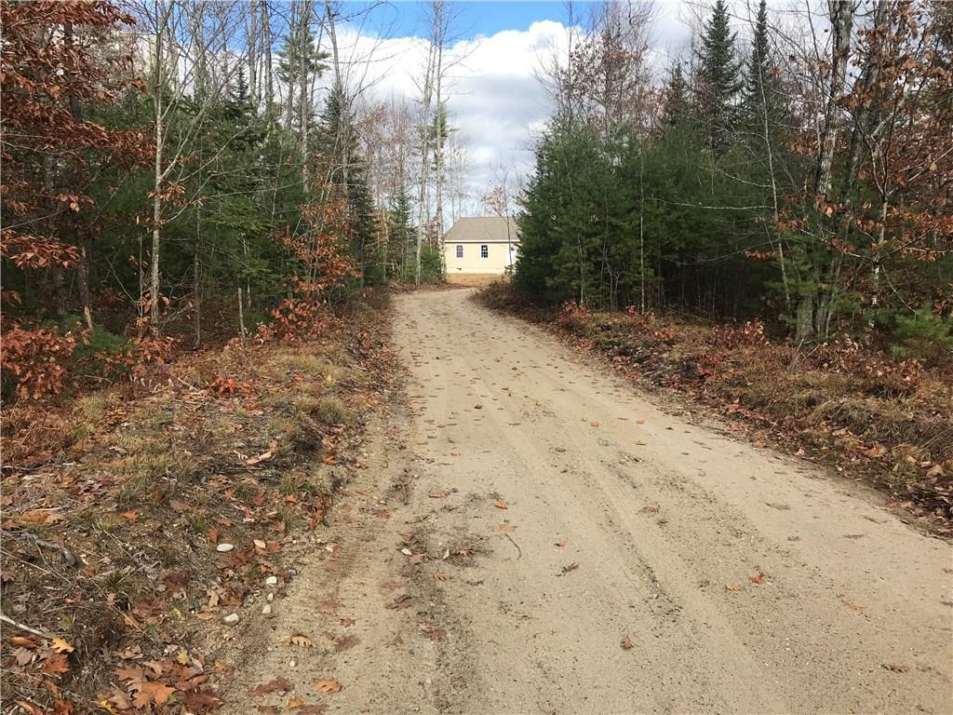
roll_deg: -0.9
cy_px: 358
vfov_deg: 49.7
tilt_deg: -6.2
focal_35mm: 28
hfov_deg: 63.4
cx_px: 476
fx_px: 771
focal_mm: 3.99
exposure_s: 1/1126
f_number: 1.8
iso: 20
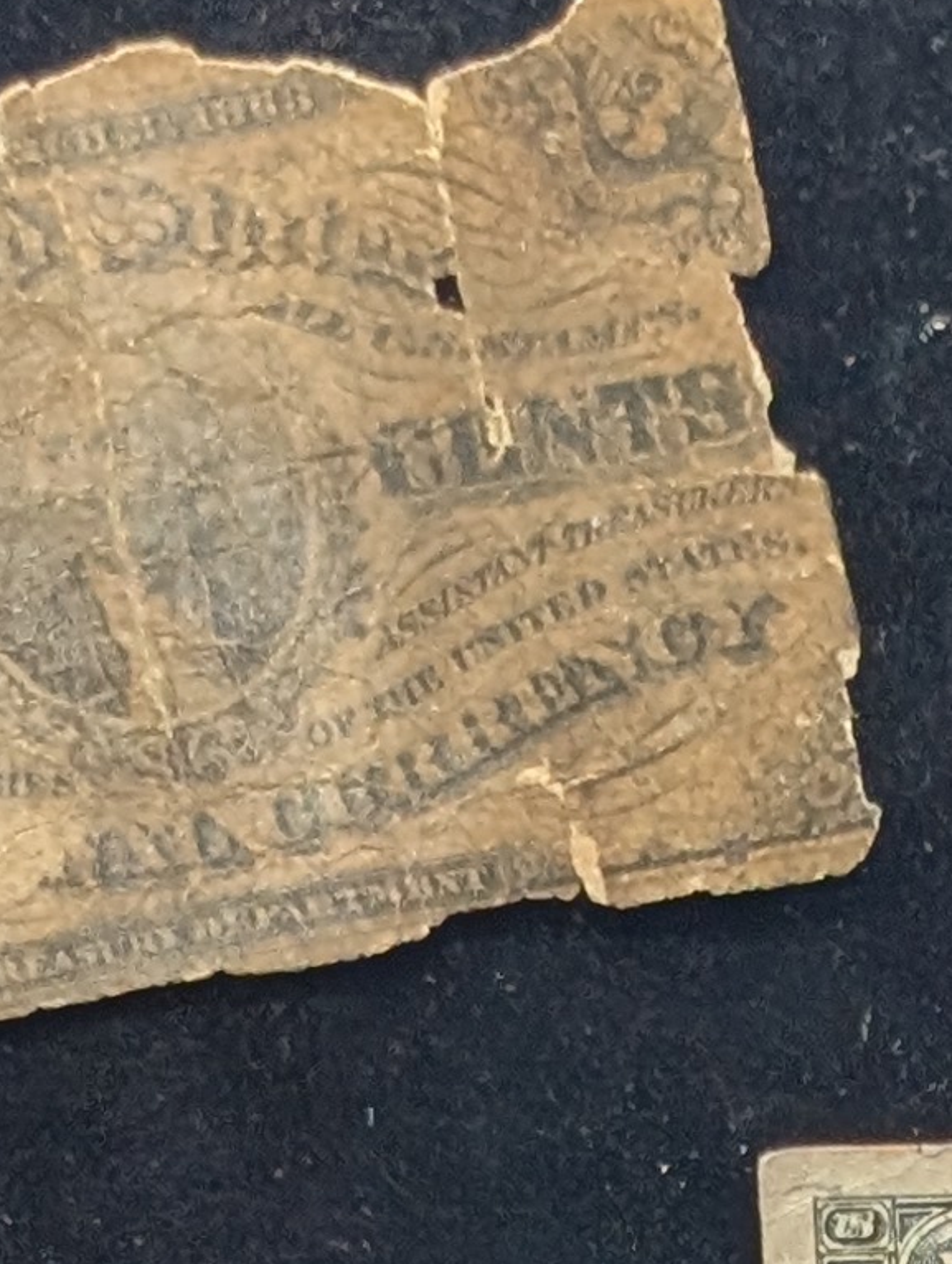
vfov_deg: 7.3
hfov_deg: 5.7
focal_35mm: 261
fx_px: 9544
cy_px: 2578
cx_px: 1313
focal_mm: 6.9
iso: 43
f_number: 1.68
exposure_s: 1/41.3
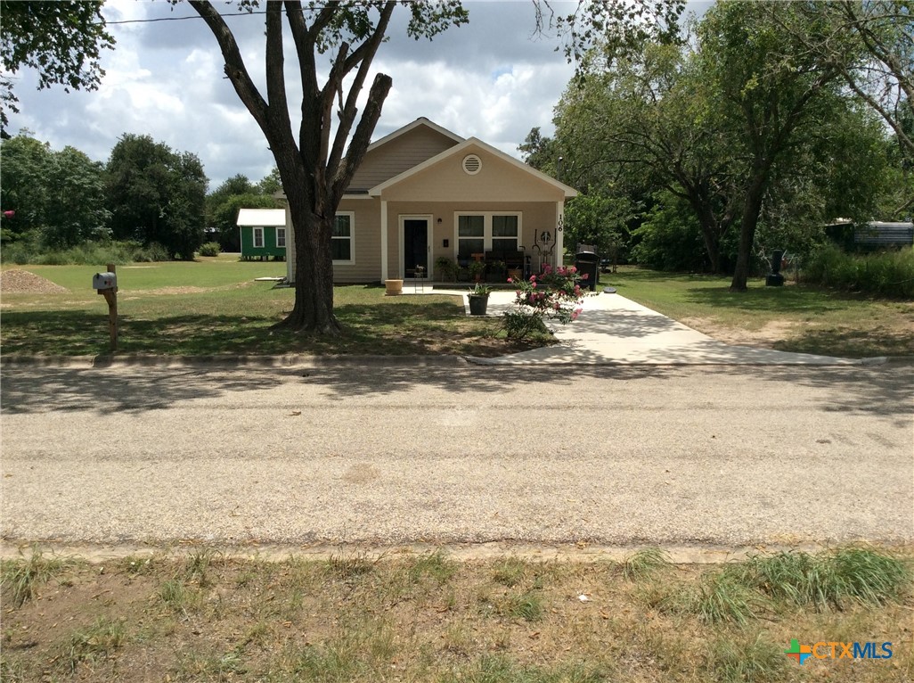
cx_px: 457
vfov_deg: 44.0
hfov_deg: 56.9
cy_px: 342
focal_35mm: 32
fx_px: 844
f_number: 2.4
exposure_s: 1/1845
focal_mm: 3.3
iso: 32
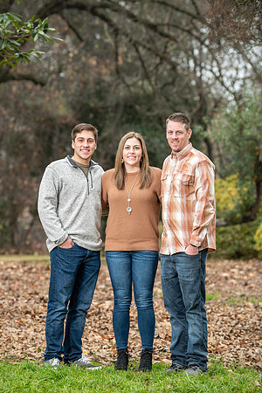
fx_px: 1528
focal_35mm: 140
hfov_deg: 9.8
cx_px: 131
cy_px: 196
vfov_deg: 14.7
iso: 200
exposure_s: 1/125
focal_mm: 140
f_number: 4
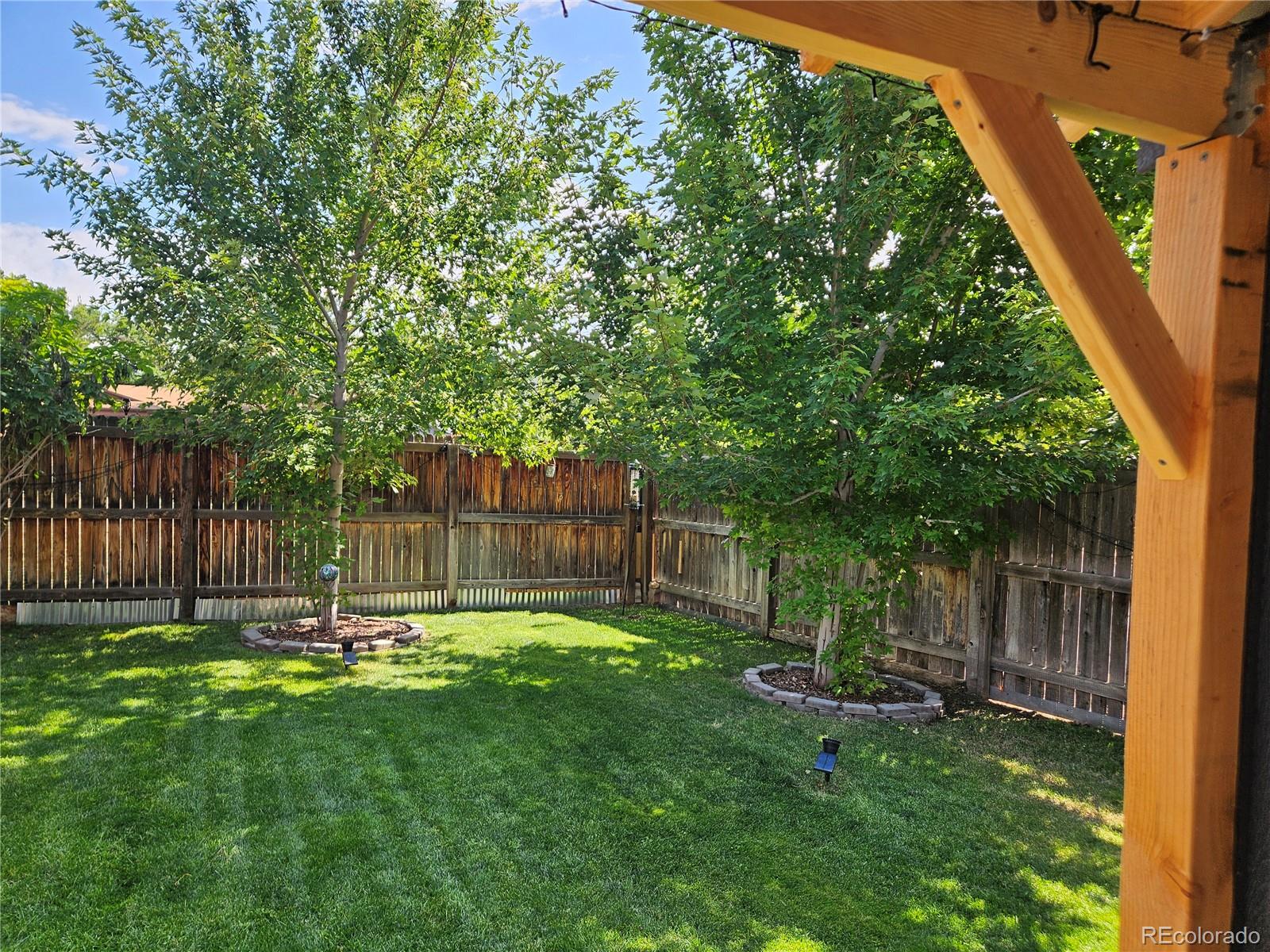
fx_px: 844
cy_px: 476
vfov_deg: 58.9
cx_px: 635
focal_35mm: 23
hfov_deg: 73.9
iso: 25
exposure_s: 1/358
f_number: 1.8
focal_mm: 5.4
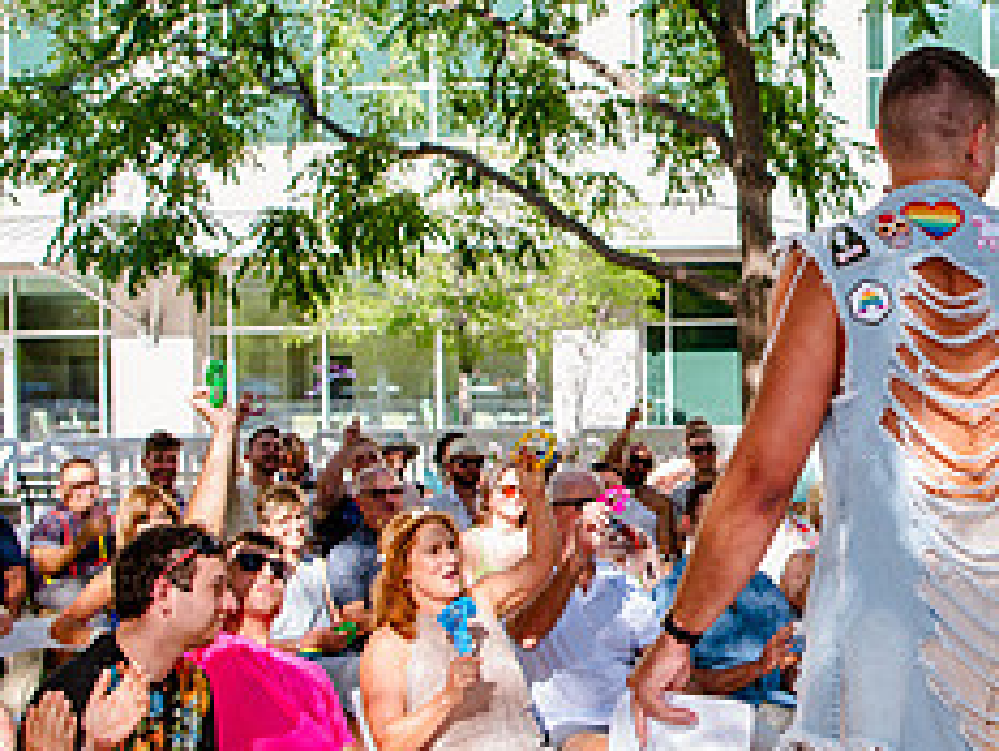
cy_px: 399
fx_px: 1877
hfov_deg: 28.8
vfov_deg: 22.6
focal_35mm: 65
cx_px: 870
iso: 200
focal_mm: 27
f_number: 3.2
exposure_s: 1/500
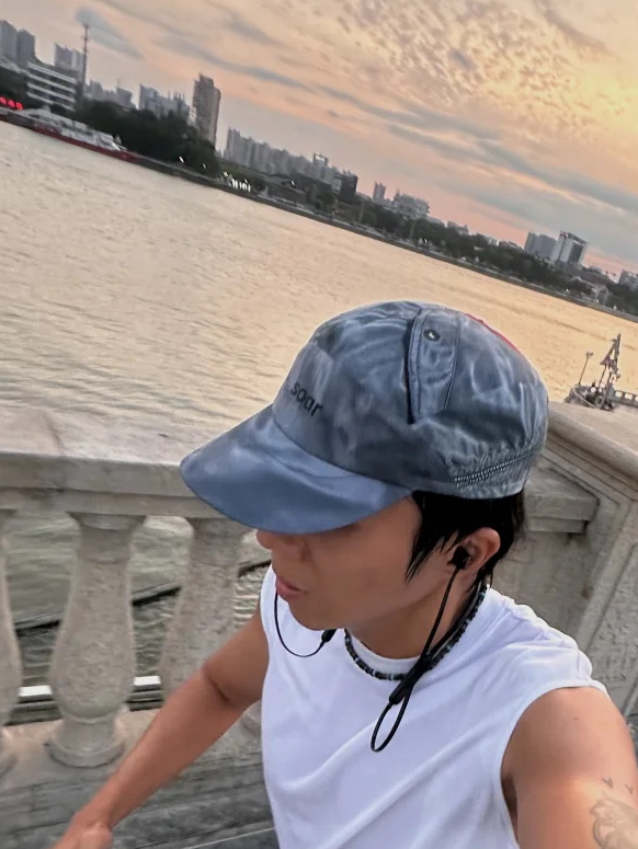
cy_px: 697
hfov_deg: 52.6
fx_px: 638
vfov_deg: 60.9
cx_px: 397
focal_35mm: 26
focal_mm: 2.22
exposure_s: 1/99
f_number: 2.2
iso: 125
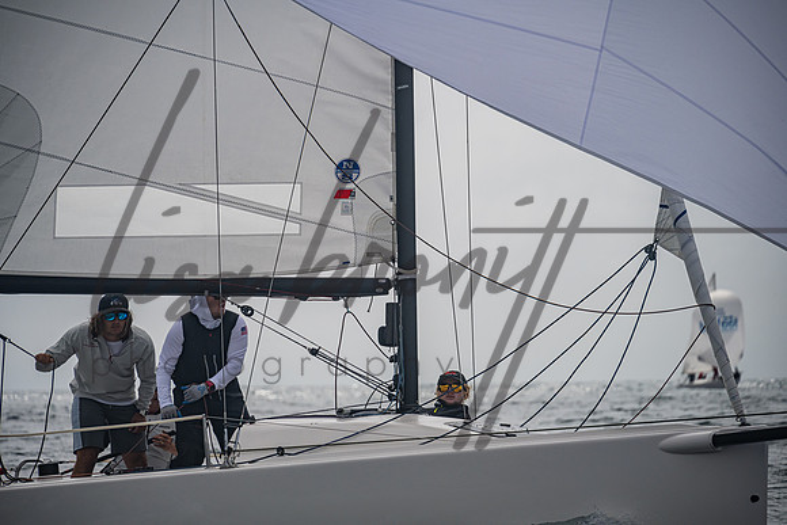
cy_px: 262
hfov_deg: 10.3
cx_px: 394
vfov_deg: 6.9
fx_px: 4373
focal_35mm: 200
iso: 250
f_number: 6.3
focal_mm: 200
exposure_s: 1/2000
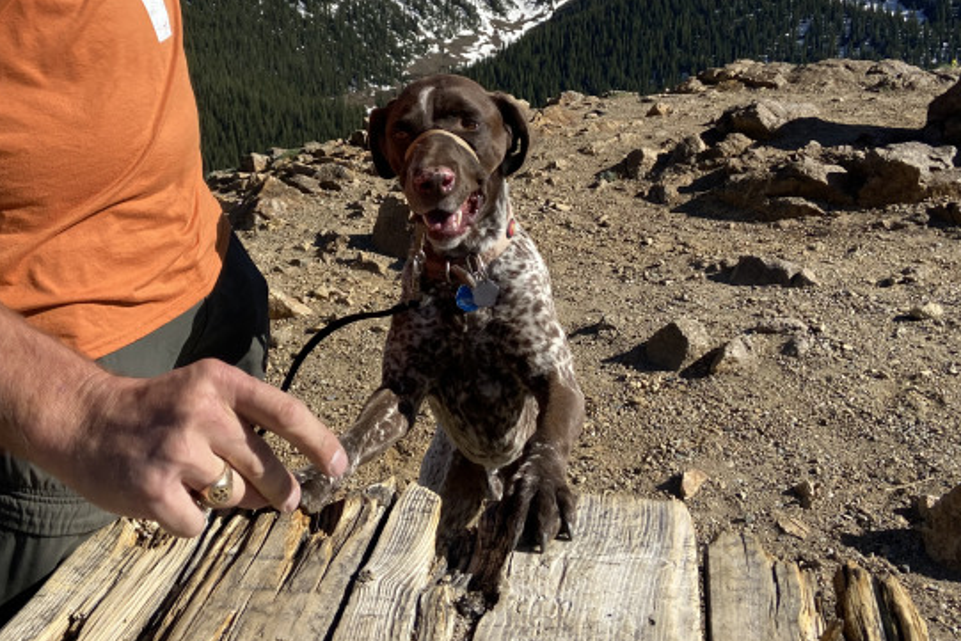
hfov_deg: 48.3
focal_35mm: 40
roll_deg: -1.0
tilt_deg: -14.9
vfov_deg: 33.1
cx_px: 407
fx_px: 1068
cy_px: 202
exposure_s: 1/2817
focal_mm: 4.25
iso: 32
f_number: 1.8
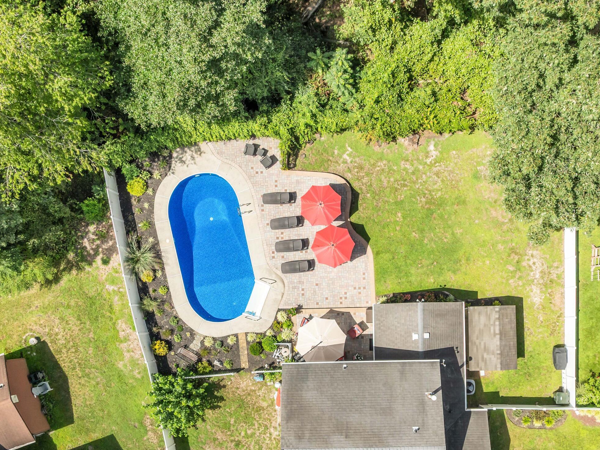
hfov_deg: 50.0
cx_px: 337
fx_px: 641
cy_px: 333
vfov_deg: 37.7
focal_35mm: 37
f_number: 2.8
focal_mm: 12.29
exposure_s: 1/3200
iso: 210
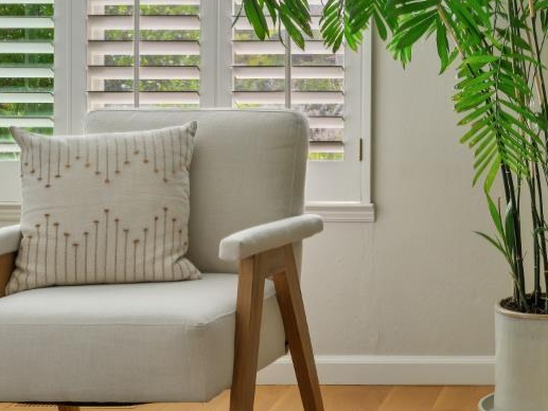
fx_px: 1479
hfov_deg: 19.9
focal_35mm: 93
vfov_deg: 15.5
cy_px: -20
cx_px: 638
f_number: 8
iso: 500
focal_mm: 33.5
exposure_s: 1/160
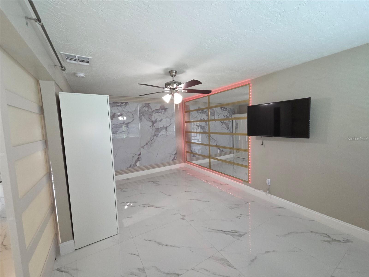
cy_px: 138
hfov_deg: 106.2
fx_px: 139
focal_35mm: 13
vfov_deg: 89.9
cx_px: 184
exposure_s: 1/60
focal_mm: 2.2
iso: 200
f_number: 2.2
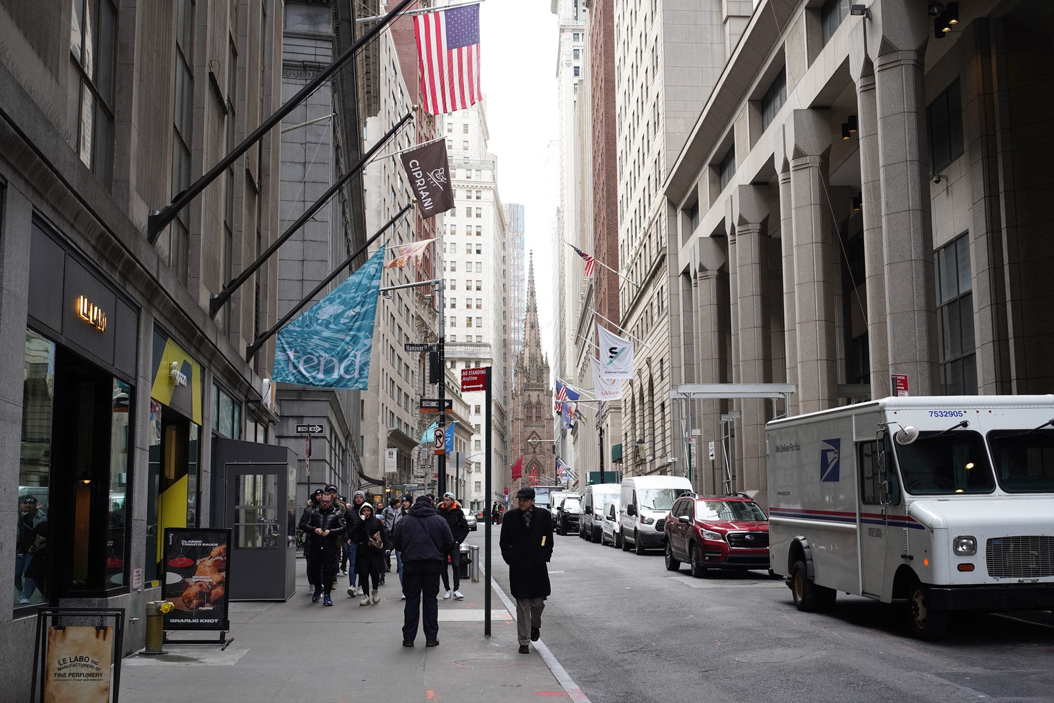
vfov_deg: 33.4
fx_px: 1171
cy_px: 352
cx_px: 527
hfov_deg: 48.5
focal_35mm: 40
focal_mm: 40
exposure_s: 1/100
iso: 400
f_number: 6.3
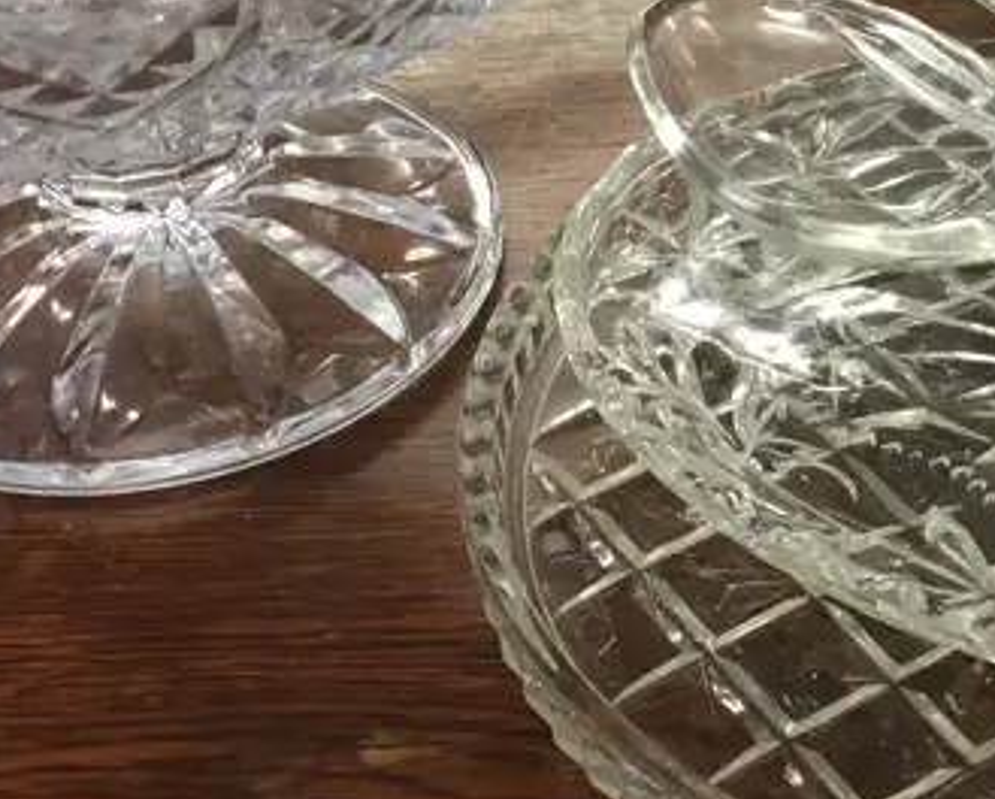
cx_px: 889
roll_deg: +0.3
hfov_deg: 21.3
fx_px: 2595
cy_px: -206
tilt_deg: -25.8
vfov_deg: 16.6
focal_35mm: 88
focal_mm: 4.15
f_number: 2.2
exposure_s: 1/17
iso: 40
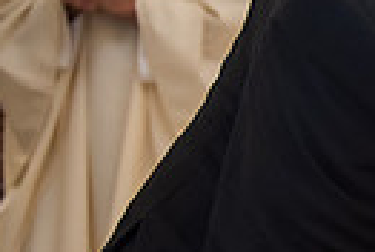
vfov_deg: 10.4
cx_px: 745
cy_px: 67
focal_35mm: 132
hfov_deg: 13.4
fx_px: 1378
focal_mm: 29
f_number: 2.8
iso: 1000
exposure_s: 1/200
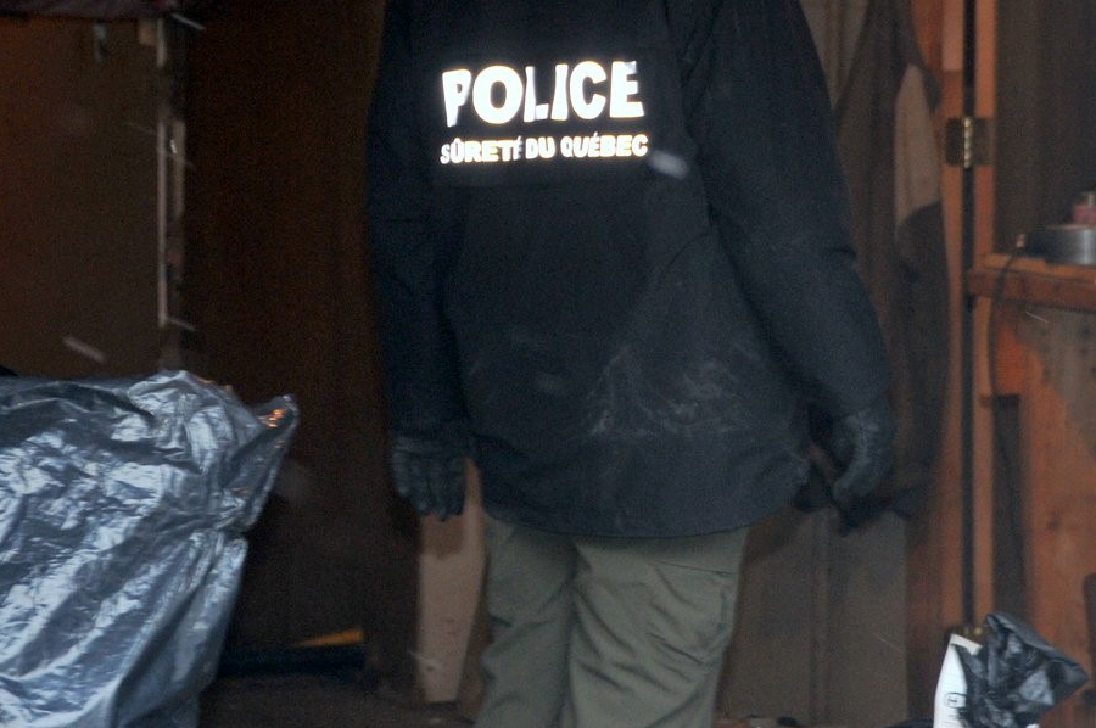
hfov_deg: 8.6
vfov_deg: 5.7
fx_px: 7299
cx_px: 363
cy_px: 335
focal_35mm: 240
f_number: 6.3
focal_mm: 90
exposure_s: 1/60
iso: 500
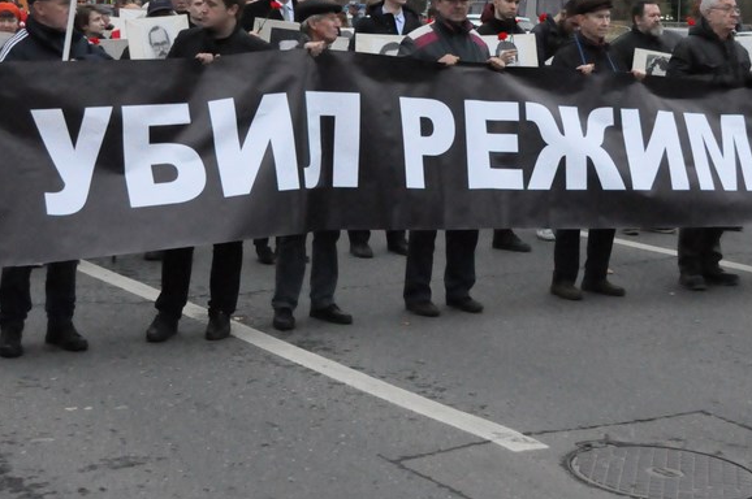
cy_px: 87
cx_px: 435
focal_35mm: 66
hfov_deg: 30.5
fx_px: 1377
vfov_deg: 20.3
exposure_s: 1/1000
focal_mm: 22
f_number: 3.8
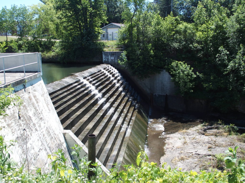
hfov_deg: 52.6
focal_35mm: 35
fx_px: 248
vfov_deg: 40.7
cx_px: 122
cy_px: 92
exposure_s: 1/400
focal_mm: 7.4
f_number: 3.5
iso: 100
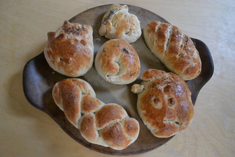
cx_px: 118
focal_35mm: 27
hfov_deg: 67.4
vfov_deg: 48.0
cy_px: 78
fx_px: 176
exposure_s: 1/30
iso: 2800
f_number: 4.5
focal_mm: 18
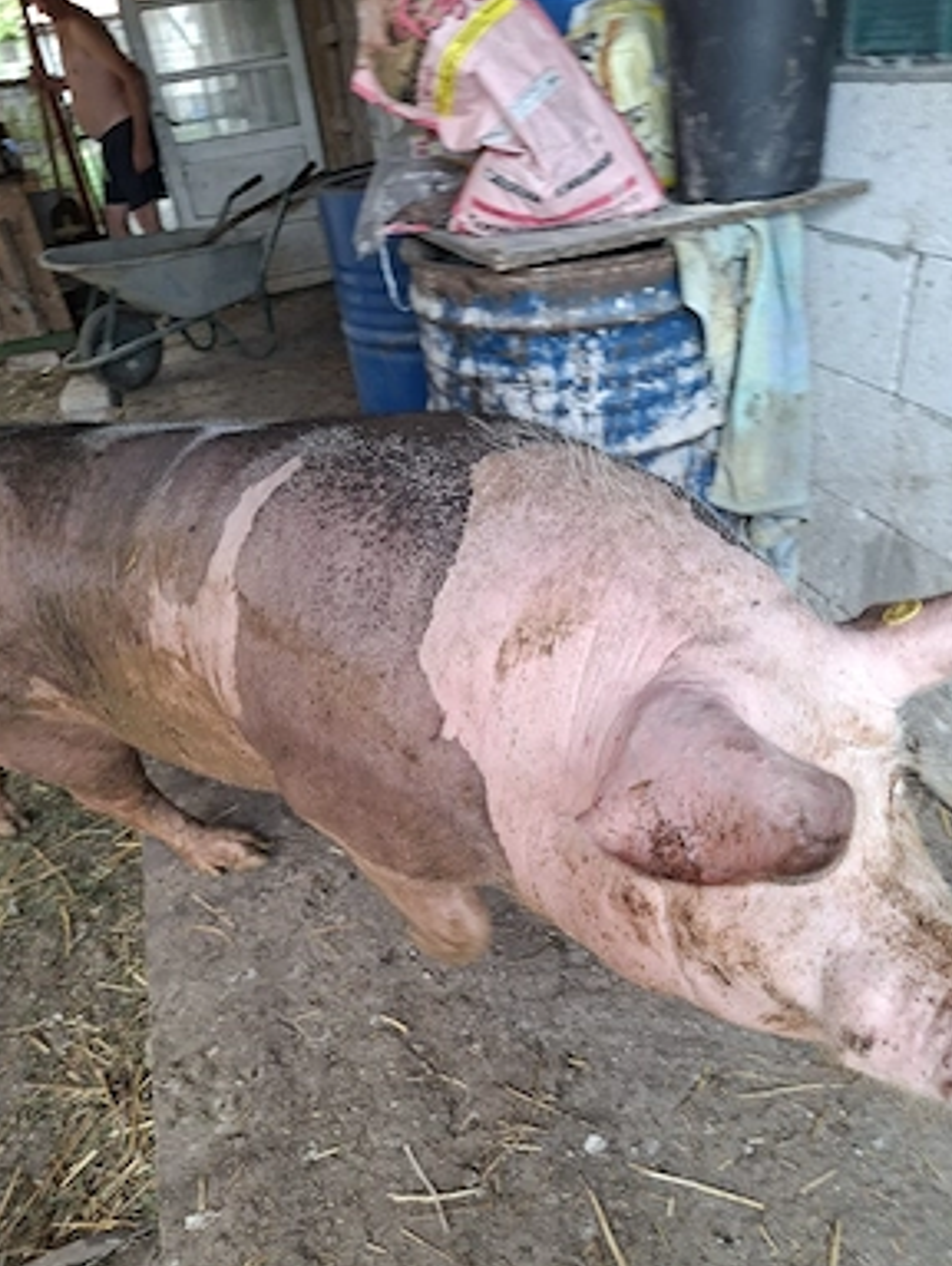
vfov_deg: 71.5
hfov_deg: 56.9
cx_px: 473
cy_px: 654
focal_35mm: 24
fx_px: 879
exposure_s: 1/100
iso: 80
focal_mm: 5.54
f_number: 1.8
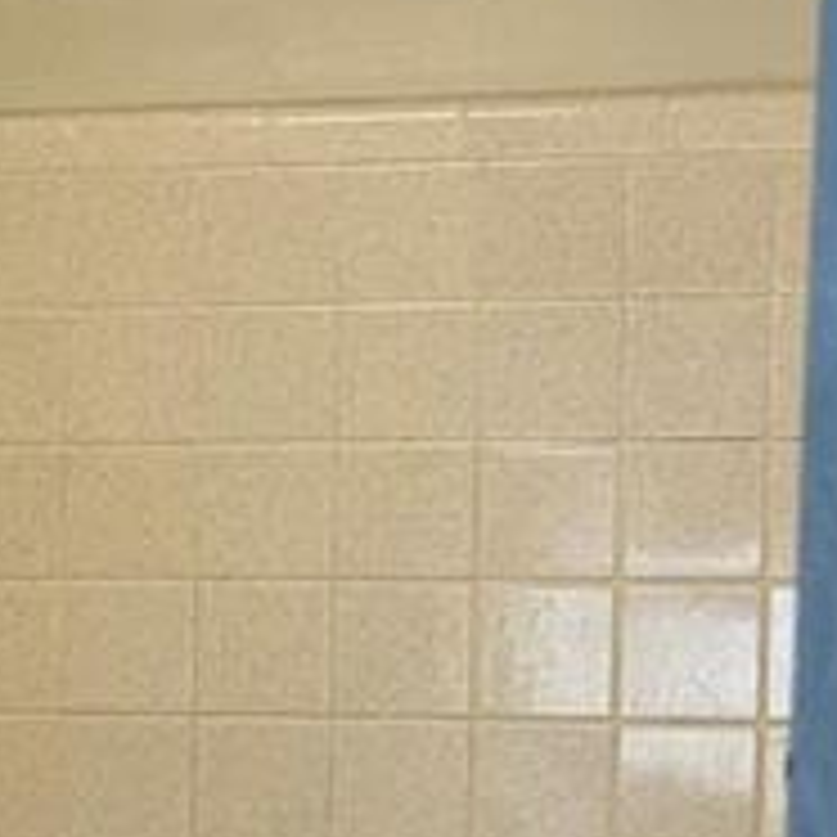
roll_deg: +0.1
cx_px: -315
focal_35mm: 148
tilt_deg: -1.8
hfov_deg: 11.4
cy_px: 832
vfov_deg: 11.7
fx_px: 4049
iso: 64
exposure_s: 1/120
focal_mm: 5.7
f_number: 1.5
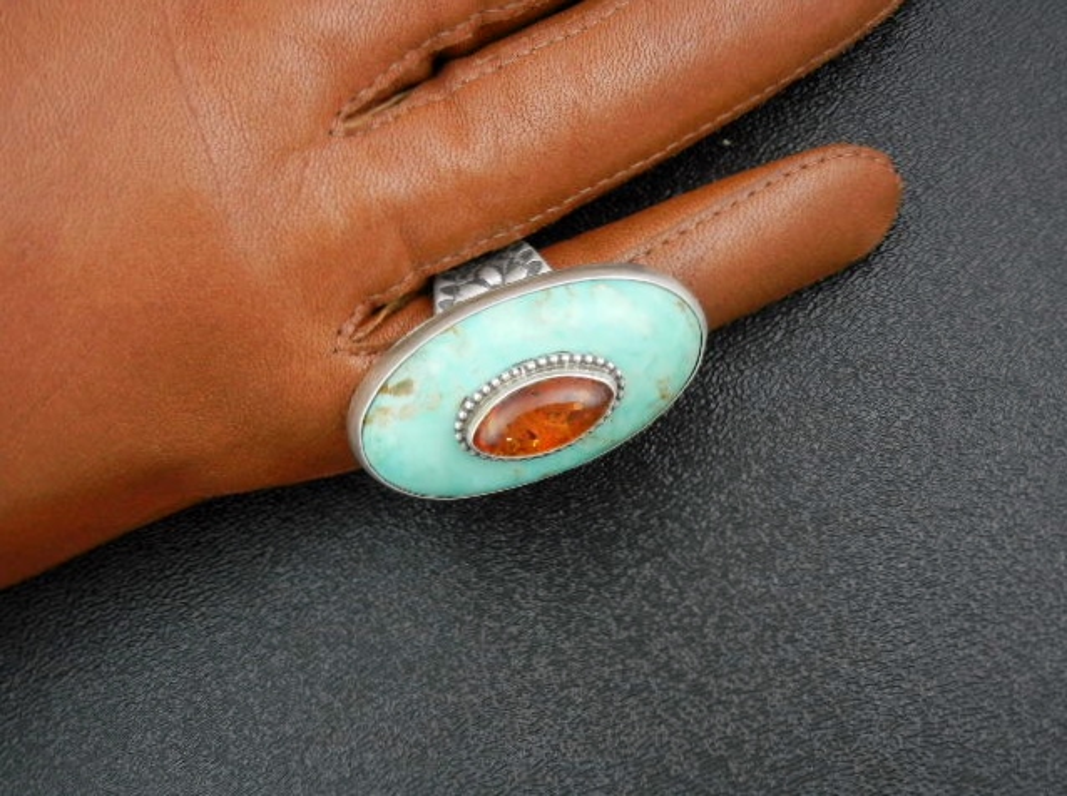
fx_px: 2092
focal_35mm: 68
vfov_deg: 21.5
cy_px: 398
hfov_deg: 28.6
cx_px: 534
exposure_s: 1/4.8
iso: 200
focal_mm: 12.2
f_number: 4.1
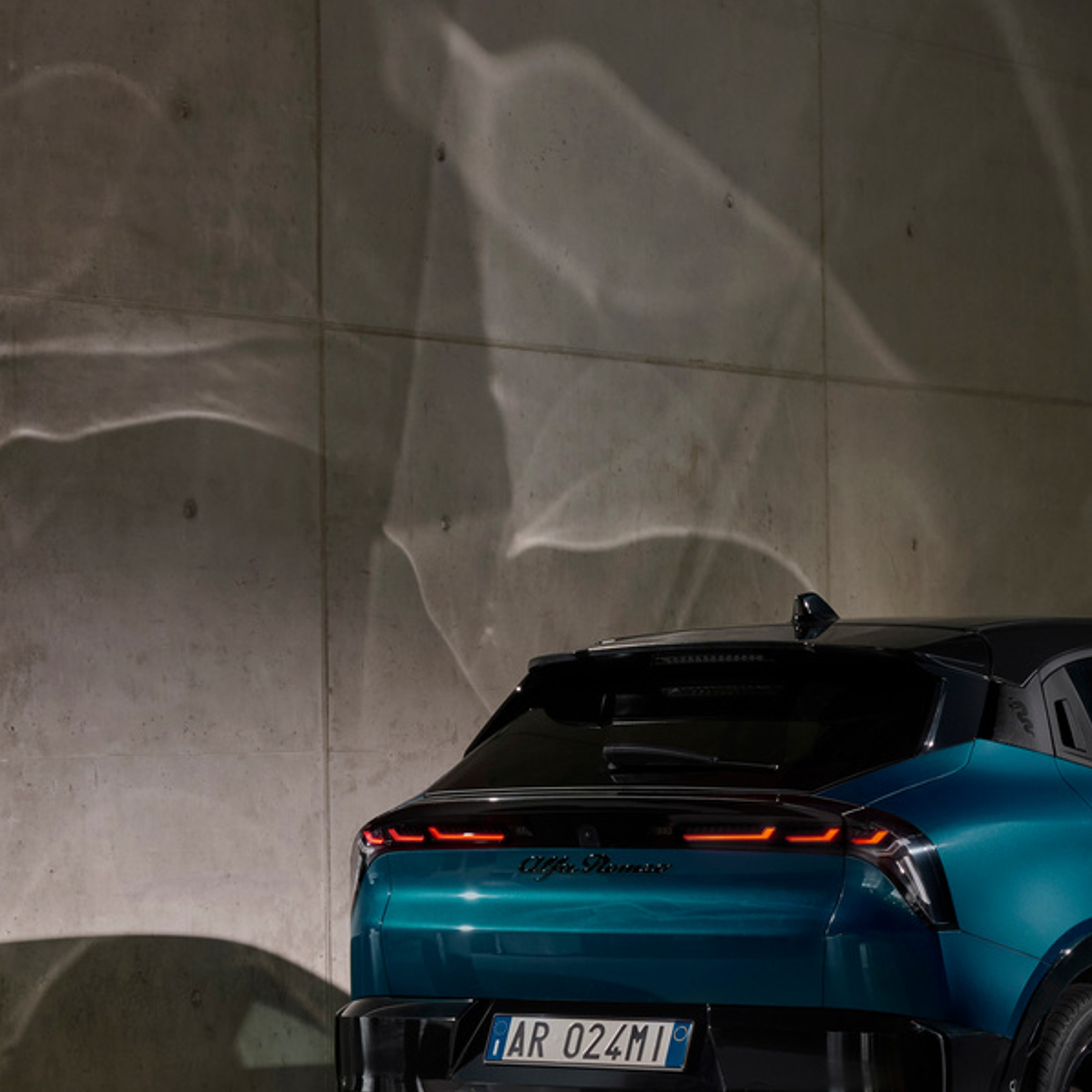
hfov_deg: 15.4
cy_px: 670
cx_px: 522
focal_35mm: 113
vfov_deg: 15.4
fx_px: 4033
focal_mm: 53
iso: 320
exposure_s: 1/15
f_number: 6.3
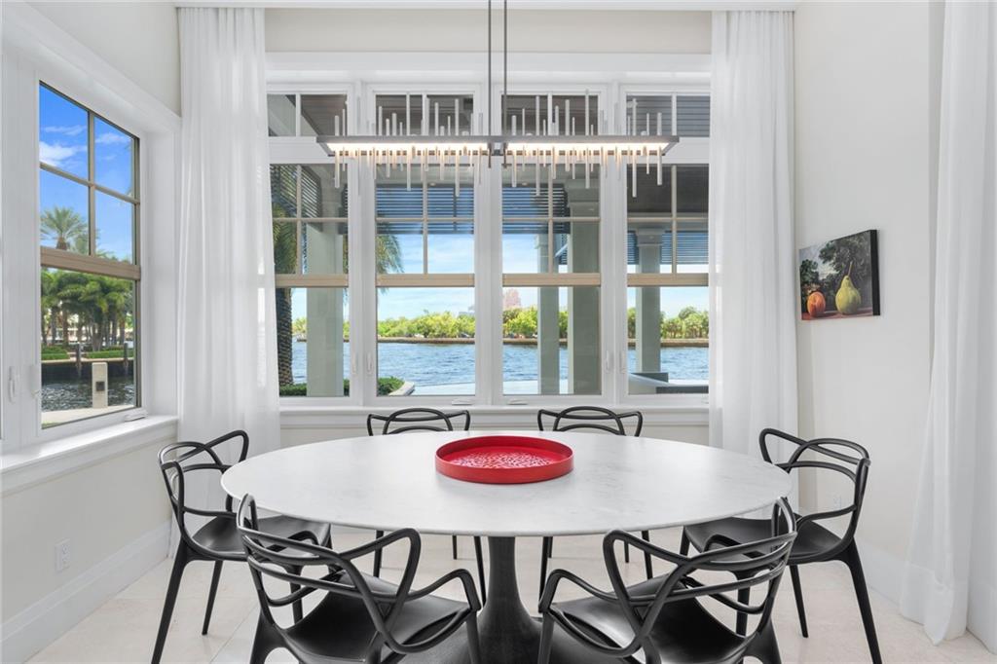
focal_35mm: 17
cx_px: 498
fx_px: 471
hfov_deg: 93.3
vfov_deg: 70.4
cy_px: 332
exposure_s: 1/13
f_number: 7.1
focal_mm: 17
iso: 125
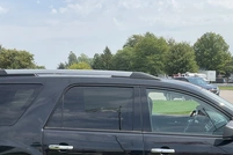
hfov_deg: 33.3
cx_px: 144
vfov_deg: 21.8
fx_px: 388
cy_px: 154
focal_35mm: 60
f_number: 1.8
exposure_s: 1/1250
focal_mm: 3
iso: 25
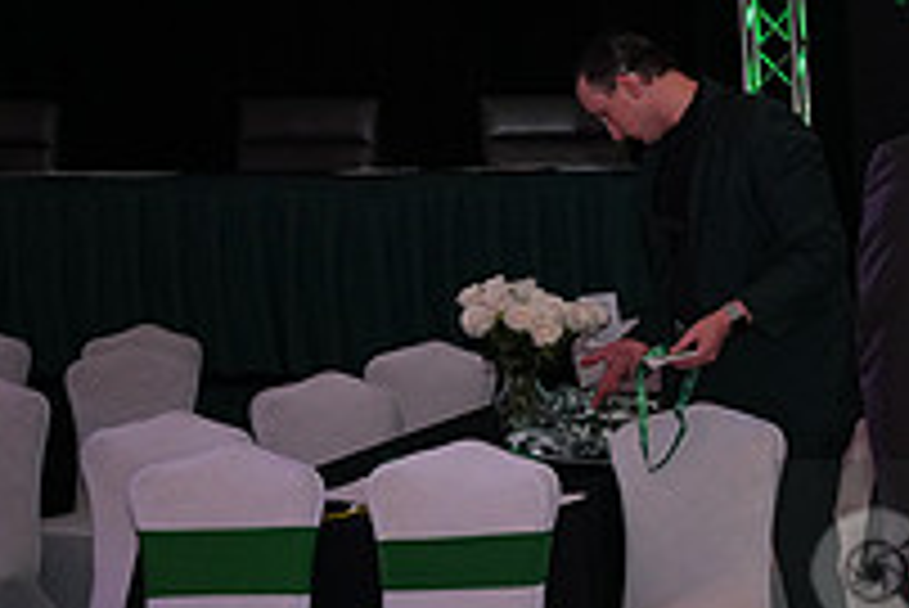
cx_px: 1264
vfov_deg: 14.7
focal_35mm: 92
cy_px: 579
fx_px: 2325
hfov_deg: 19.8
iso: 2000
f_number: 7.1
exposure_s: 1/250
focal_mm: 32
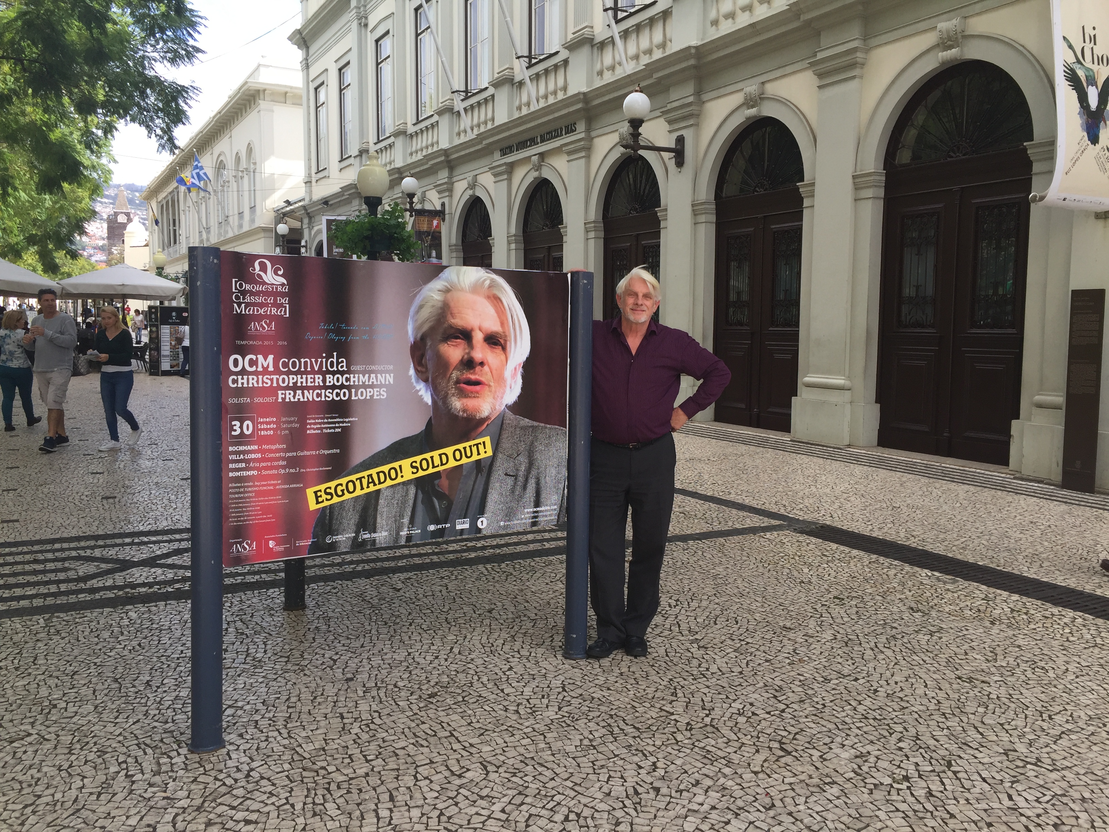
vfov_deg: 48.2
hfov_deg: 61.7
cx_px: 554
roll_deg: -0.7
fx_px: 929
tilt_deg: -4.8
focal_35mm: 29
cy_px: 416
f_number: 2.2
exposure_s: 1/465
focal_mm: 4.15
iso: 32
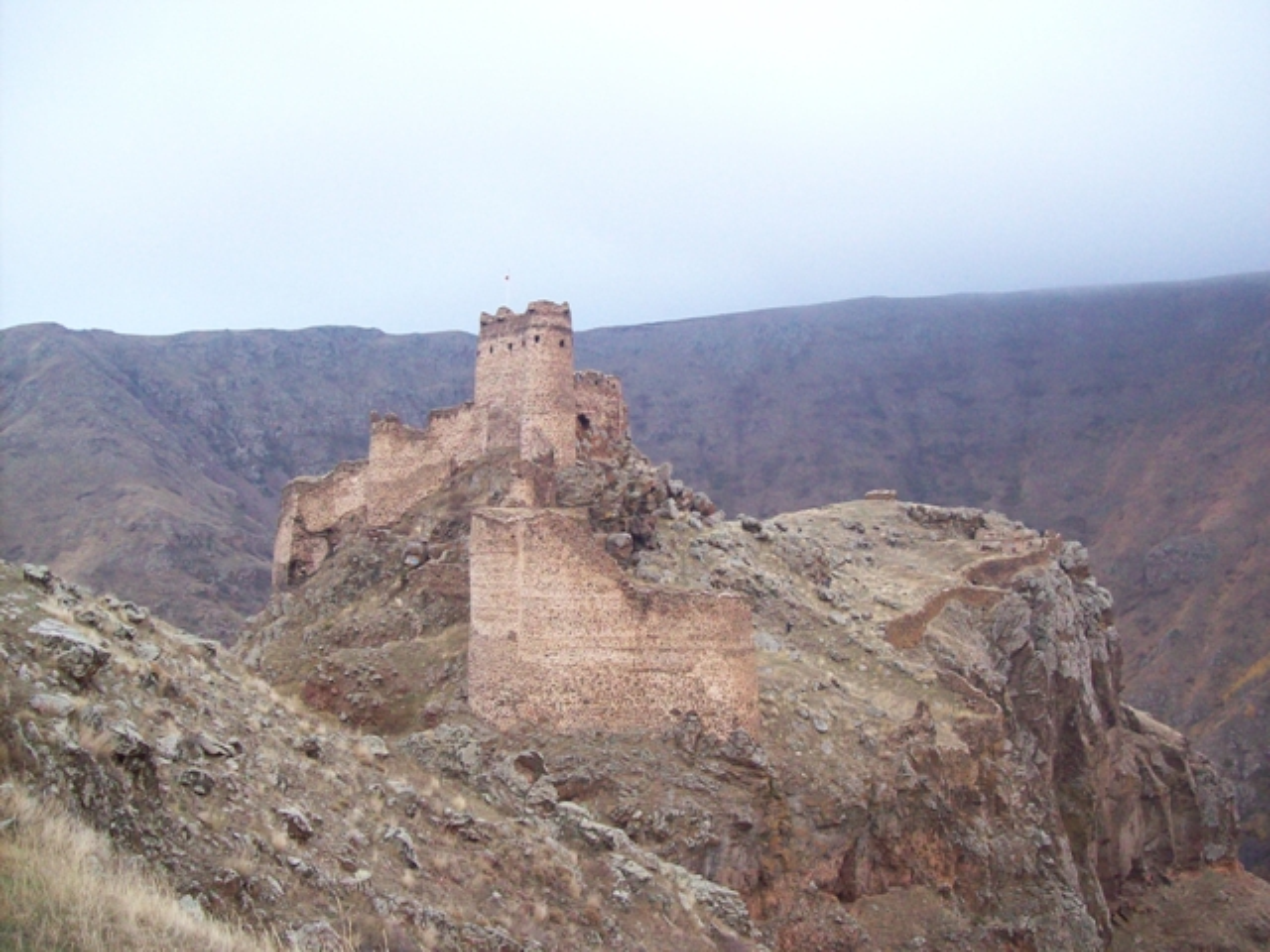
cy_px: 476
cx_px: 635
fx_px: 1321
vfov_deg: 39.7
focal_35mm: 36
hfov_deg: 51.4
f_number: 2.7
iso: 232
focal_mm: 6
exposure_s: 1/128
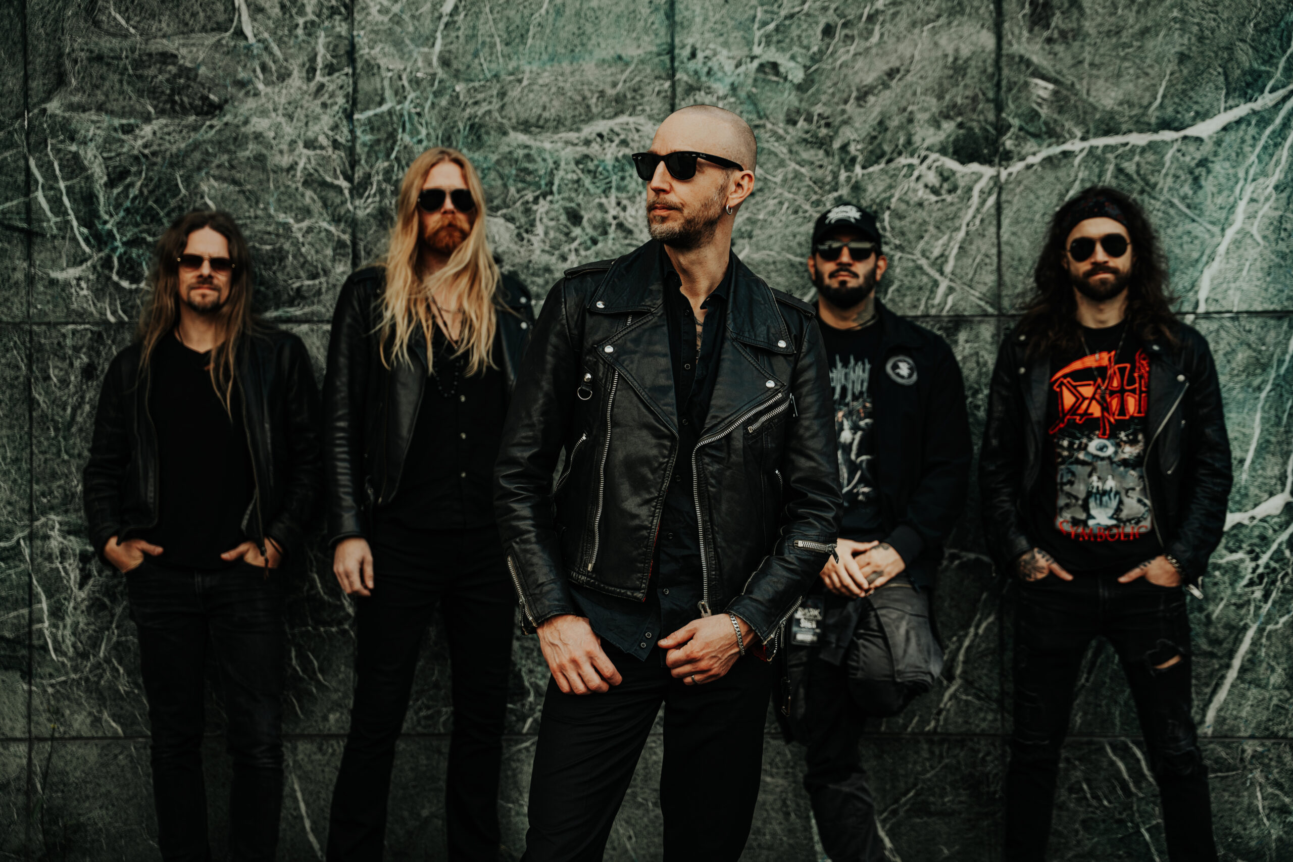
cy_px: 431
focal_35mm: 53
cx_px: 646
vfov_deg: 25.5
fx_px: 1907
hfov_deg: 37.5
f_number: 2.8
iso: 320
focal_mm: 53.1
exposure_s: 1/800
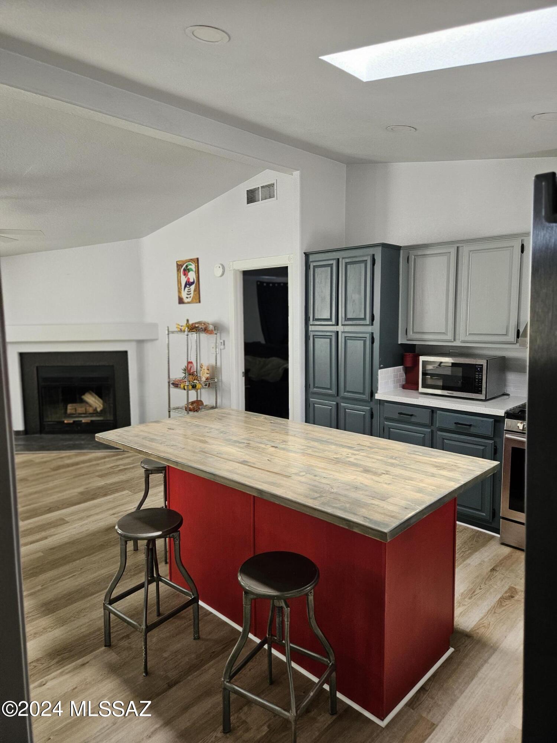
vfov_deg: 73.9
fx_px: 493
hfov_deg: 58.9
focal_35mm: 23
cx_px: 278
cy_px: 372
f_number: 1.8
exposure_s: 1/120
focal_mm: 5.4
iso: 400
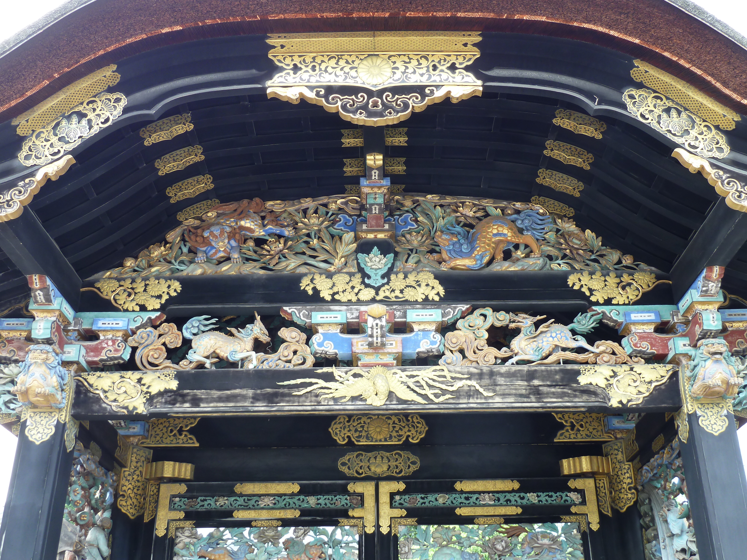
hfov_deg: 46.8
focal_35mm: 40
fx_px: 863
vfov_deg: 36.0
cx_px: 374
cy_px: 280
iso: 80
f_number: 3.6
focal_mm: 6.5
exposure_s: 1/40
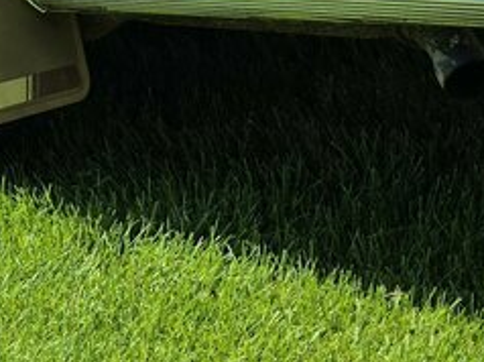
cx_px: 2
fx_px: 1620
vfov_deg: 12.6
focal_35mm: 116
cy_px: -22
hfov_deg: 16.6
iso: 80
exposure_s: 1/3972
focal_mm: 6.3
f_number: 1.7
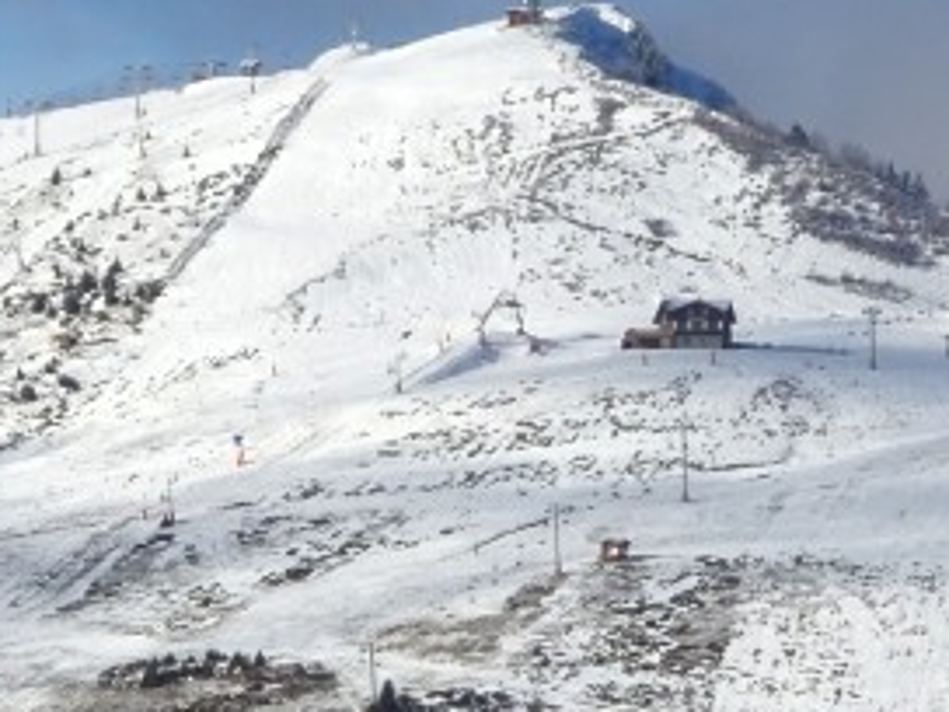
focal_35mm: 523
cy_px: 353
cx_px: 342
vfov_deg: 2.8
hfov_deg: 3.8
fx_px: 14338
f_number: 5.6
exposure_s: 1/800
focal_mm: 30.42
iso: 80
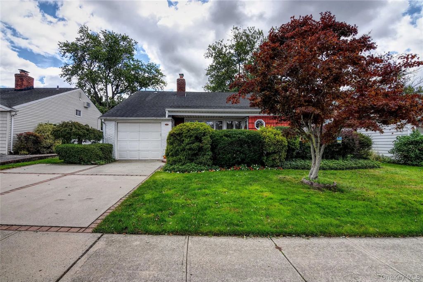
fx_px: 194
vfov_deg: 72.1
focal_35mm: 16
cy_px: 141
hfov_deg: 95.0
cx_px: 212
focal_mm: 11
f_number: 9
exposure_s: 1/250
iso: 320
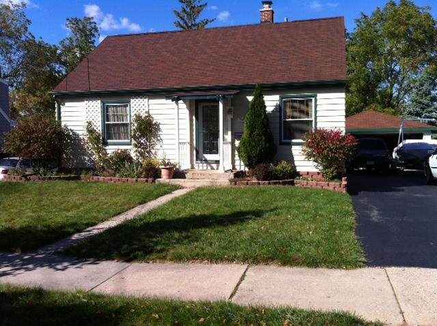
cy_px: 163
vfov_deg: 40.6
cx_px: 218
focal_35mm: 35
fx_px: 441
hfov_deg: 52.7
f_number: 2.8
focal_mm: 3.85
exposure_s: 1/1040
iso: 80
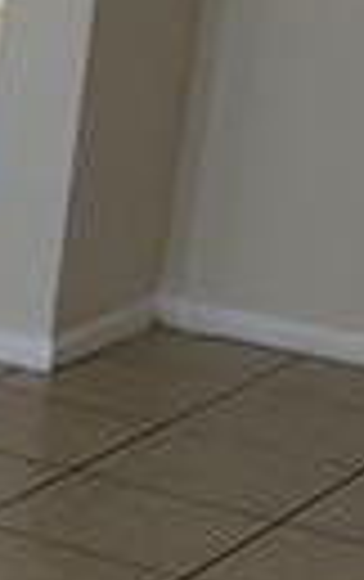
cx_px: -476
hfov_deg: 8.1
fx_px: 2389
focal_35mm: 151
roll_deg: -3.3
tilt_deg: -19.9
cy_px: 526
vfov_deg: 13.7
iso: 200
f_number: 1.78
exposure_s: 1/117
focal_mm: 6.76
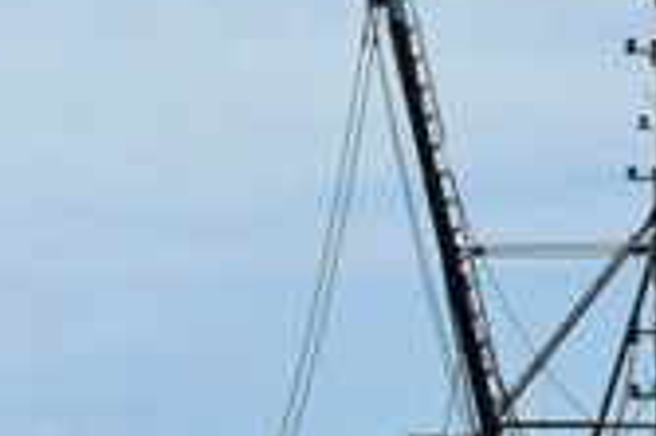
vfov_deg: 3.6
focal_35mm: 384
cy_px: 416
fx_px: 6994
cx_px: 676
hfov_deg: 5.4
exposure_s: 1/3200
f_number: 9
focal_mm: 105
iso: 800
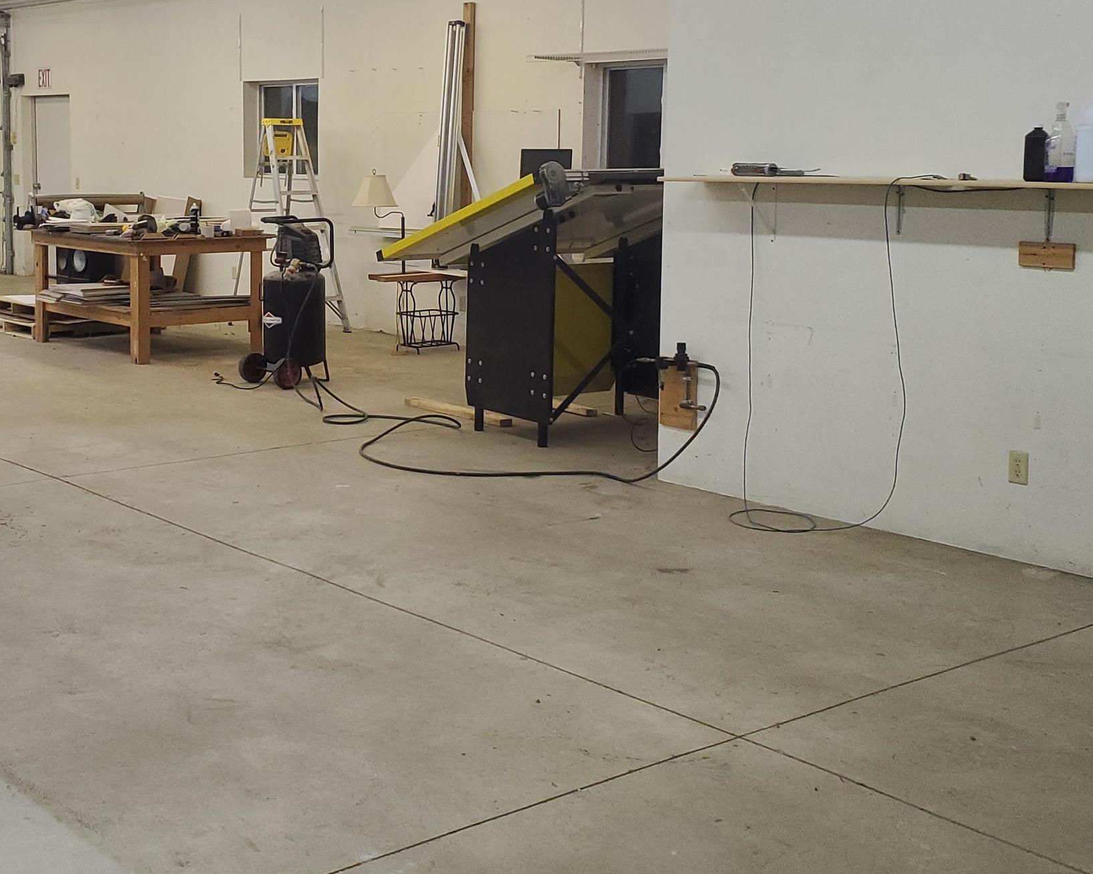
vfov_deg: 31.3
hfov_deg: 38.5
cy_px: 331
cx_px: 396
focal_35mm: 48
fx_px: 1553
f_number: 2.4
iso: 250
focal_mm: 4.3
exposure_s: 1/120
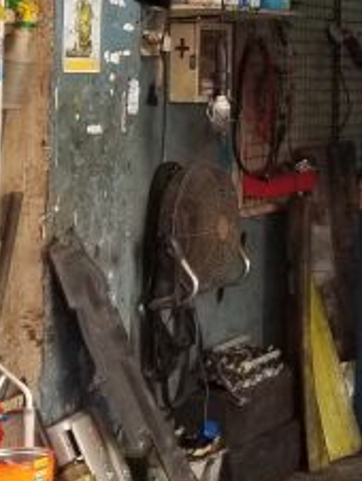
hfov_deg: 11.3
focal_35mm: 115
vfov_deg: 16.6
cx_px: 779
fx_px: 1600
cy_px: -32
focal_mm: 4.25
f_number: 1.7
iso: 125
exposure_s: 1/50
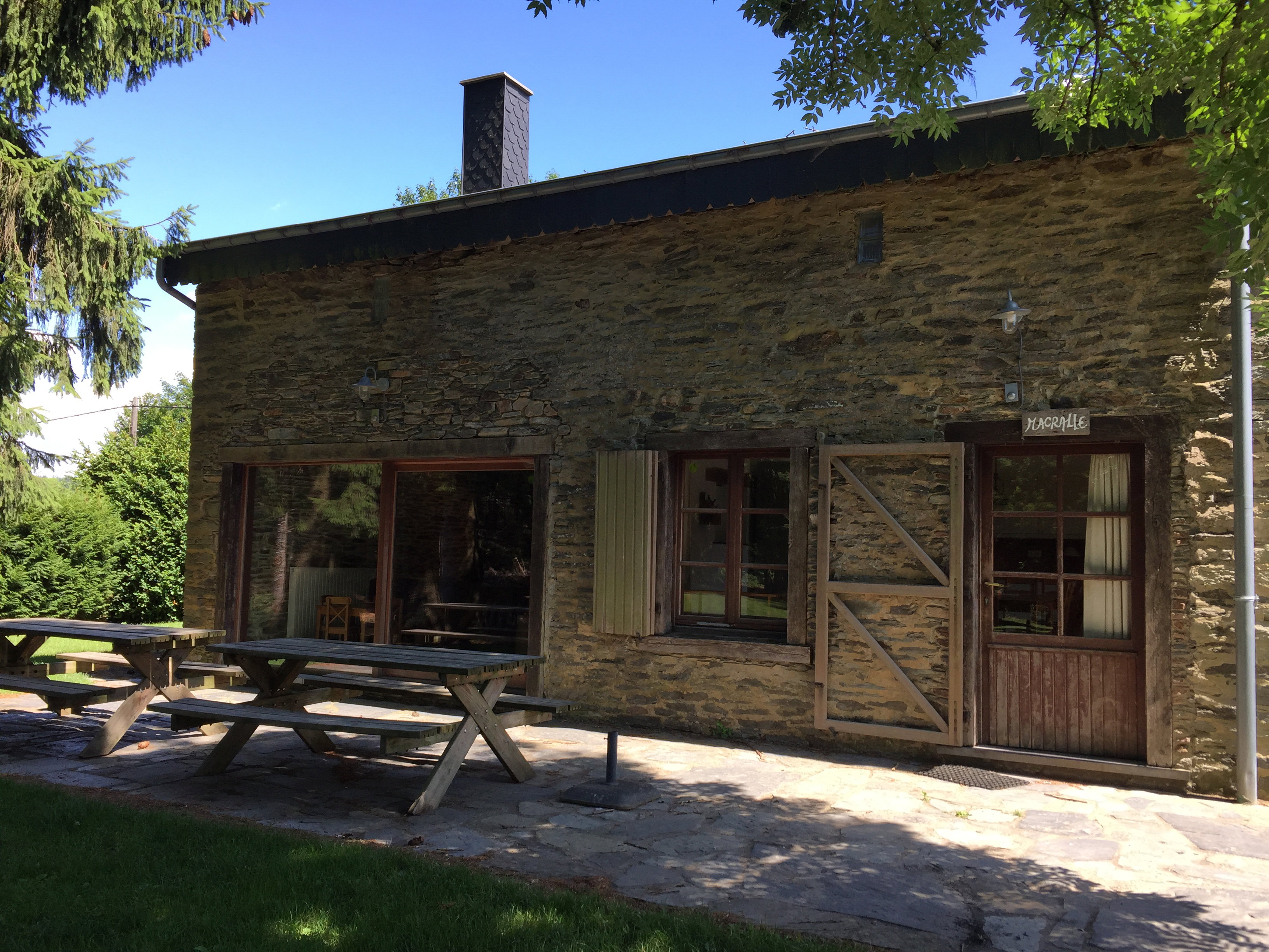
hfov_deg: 61.7
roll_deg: -1.5
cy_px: 476
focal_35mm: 29
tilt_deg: +5.5
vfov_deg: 48.2
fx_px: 1063
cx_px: 634
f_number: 2.2
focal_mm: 4.15
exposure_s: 1/439
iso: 32
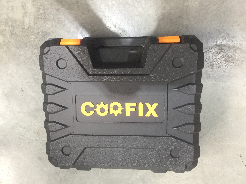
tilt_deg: -77.3
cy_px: 92
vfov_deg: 48.2
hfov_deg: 61.7
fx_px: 206
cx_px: 123
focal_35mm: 29
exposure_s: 1/25
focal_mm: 4.15
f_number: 2.2
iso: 250
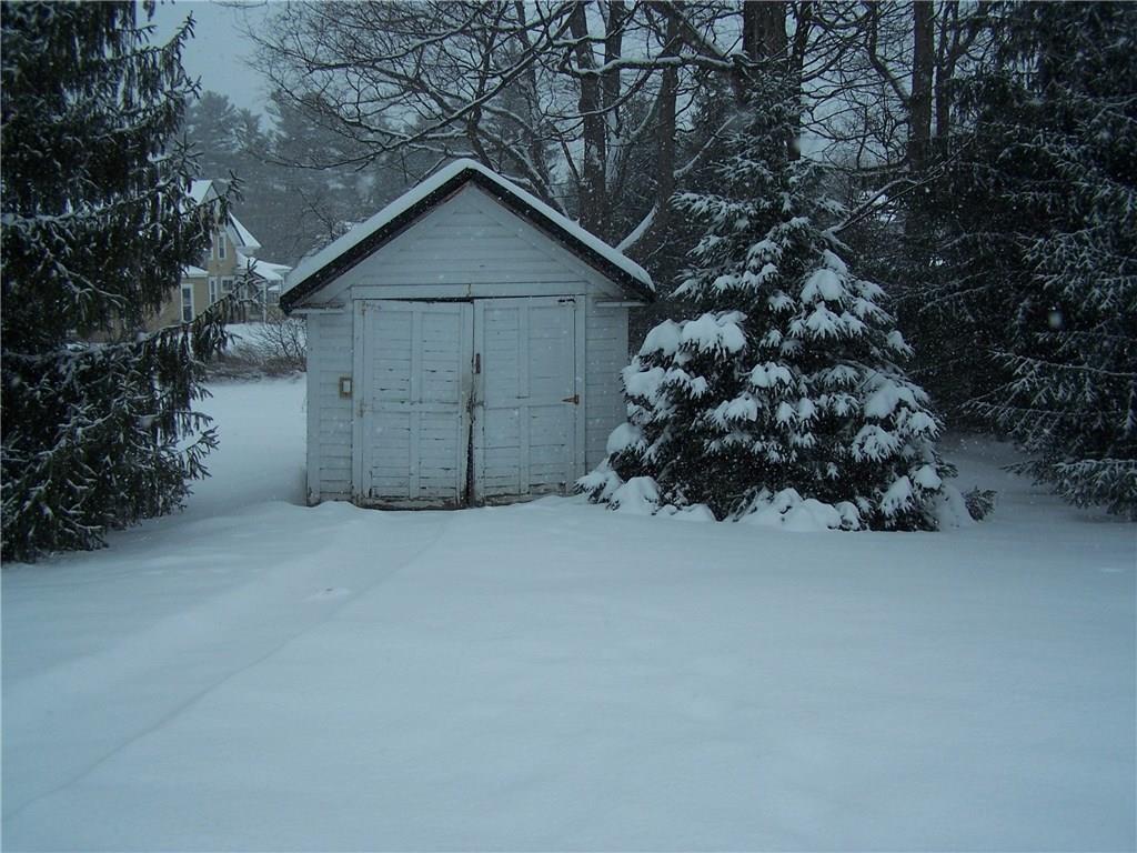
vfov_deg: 37.7
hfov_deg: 49.0
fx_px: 1248
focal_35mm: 38
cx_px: 568
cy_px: 426
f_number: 2.8
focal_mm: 6.3
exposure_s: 1/500
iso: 80
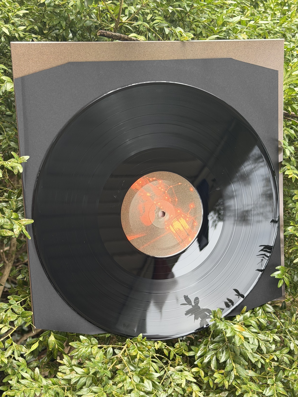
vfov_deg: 39.7
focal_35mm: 48
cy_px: 198
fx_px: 551
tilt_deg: -47.2
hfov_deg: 30.3
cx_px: 149
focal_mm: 6.76
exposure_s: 1/123
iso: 50
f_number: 1.78
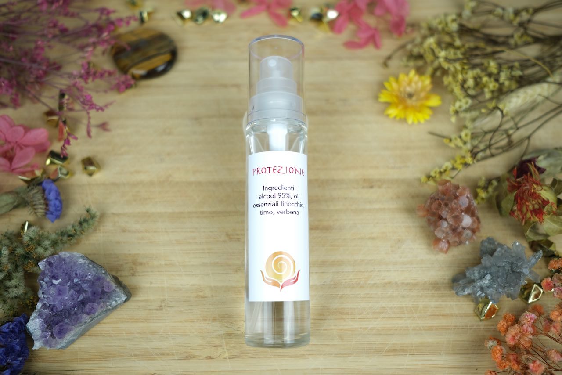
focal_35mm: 35
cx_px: 281
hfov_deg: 54.4
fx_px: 546
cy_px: 188
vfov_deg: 37.9
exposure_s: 1/60
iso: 80
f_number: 2.8
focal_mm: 23
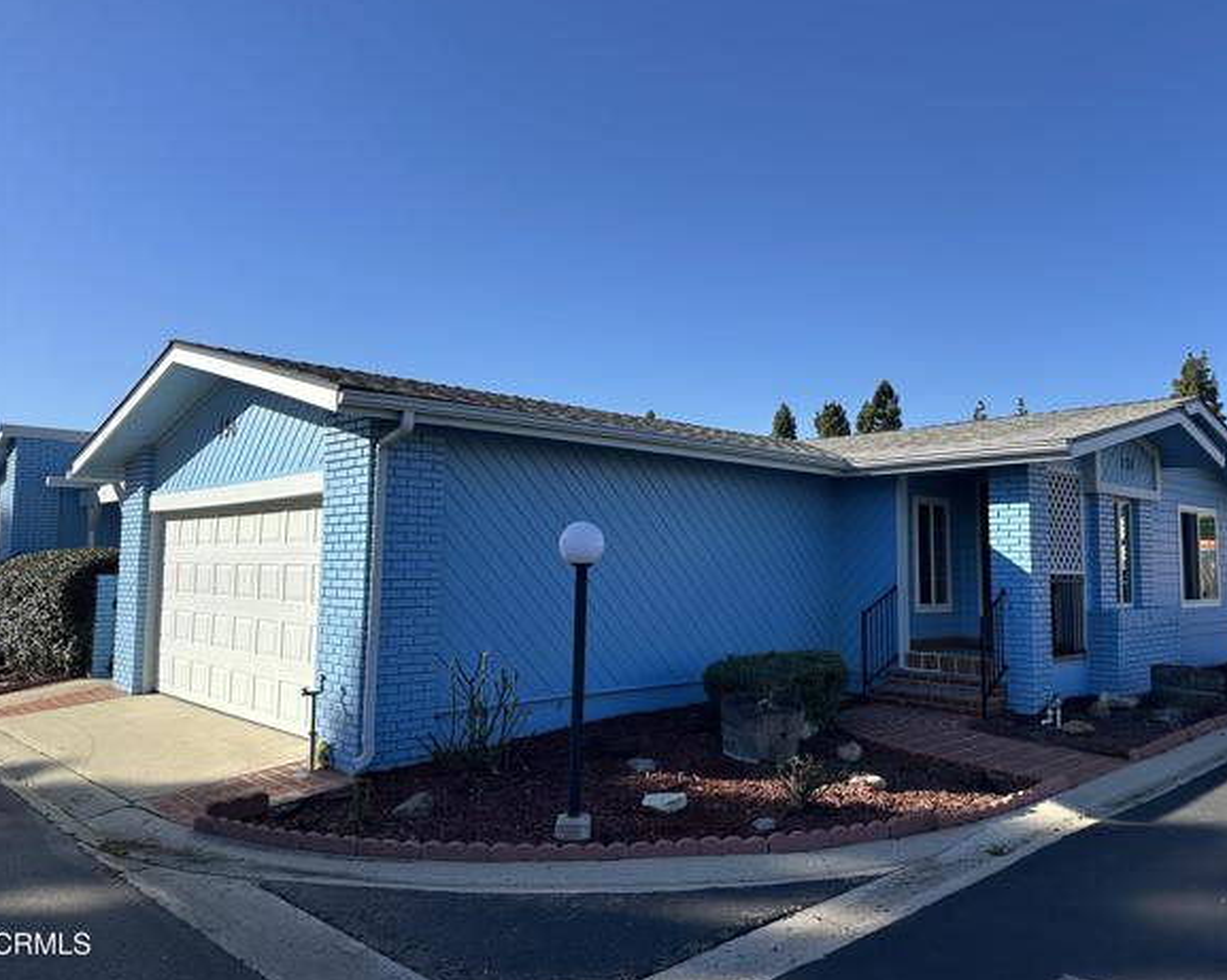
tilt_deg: +4.8
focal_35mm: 26
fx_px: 944
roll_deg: -0.6
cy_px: 480
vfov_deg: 54.9
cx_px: 670
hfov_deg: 65.9
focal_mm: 6.86
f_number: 1.78
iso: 80
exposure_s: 1/3861
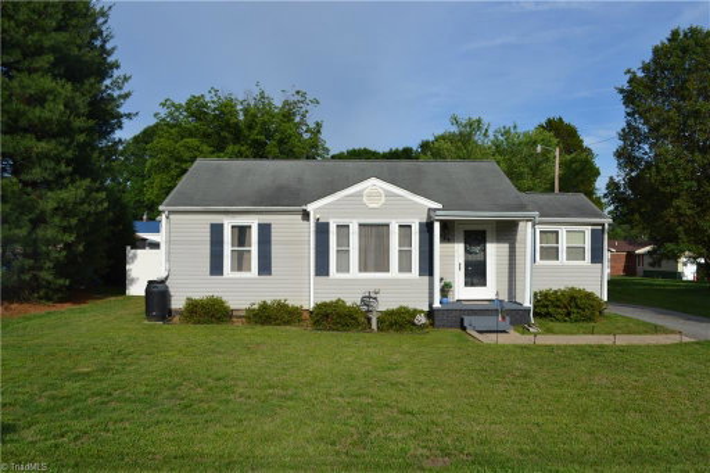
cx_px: 355
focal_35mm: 30
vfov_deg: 43.6
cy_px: 236
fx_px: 591
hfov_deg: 61.9
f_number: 9
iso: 100
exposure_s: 1/320
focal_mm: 20
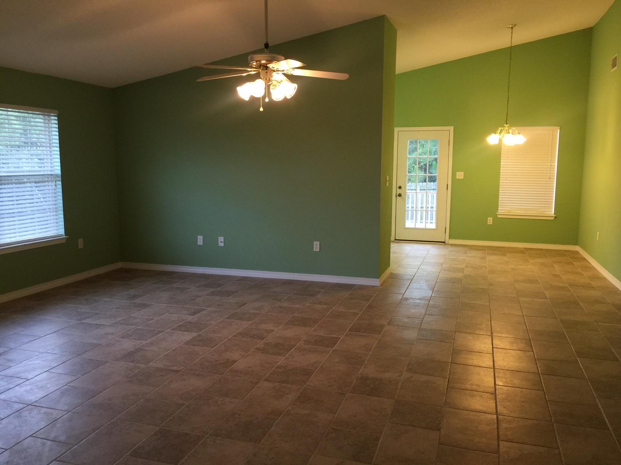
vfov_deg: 48.2
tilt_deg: -9.5
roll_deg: -0.8
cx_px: 310
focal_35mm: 29
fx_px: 520
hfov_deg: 61.7
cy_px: 232
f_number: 2.2
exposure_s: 1/30
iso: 50
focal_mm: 4.15
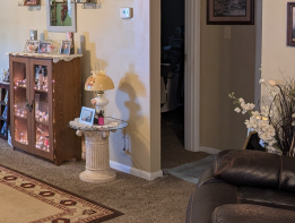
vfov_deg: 24.0
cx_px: 62
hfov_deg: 30.9
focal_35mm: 61
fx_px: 521
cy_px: 68
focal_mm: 6.9
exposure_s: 1/40
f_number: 1.68
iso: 25
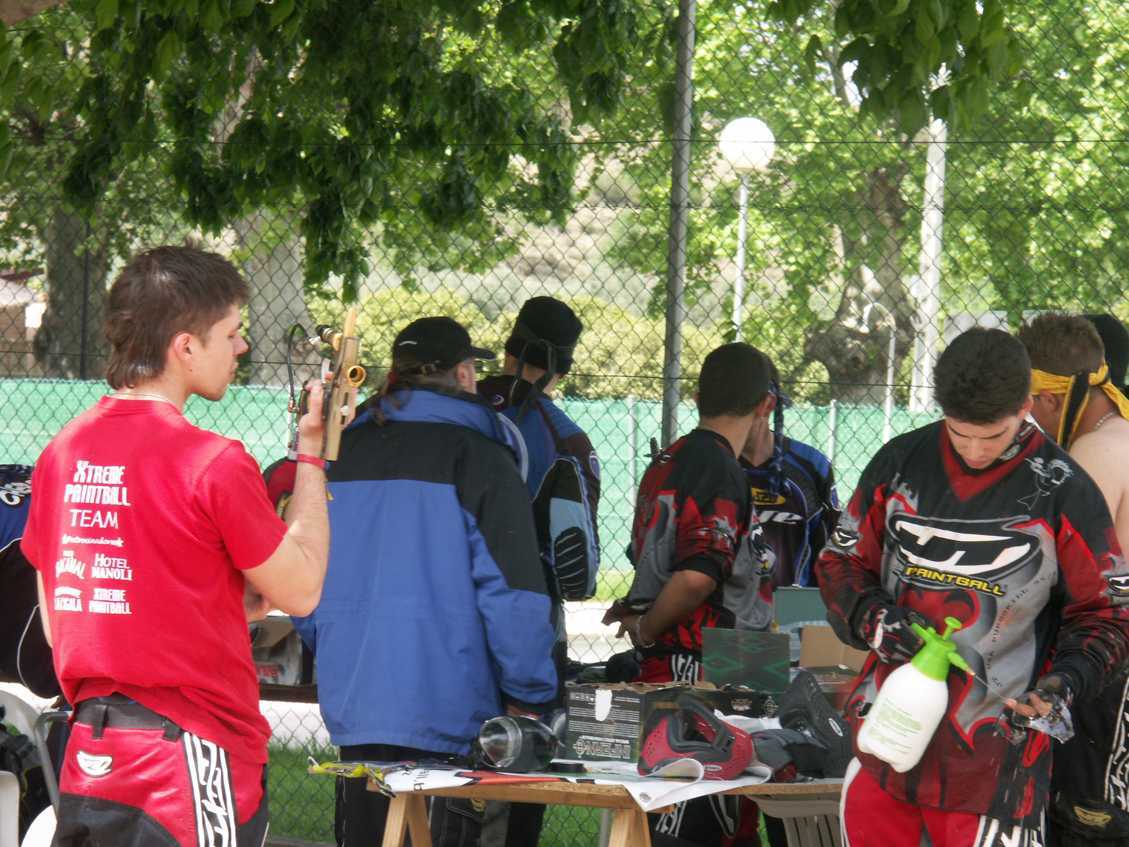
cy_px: 424
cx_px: 564
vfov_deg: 9.2
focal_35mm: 161
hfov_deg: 12.3
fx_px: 5251
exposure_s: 1/60
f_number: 6.3
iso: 64
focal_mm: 41.12
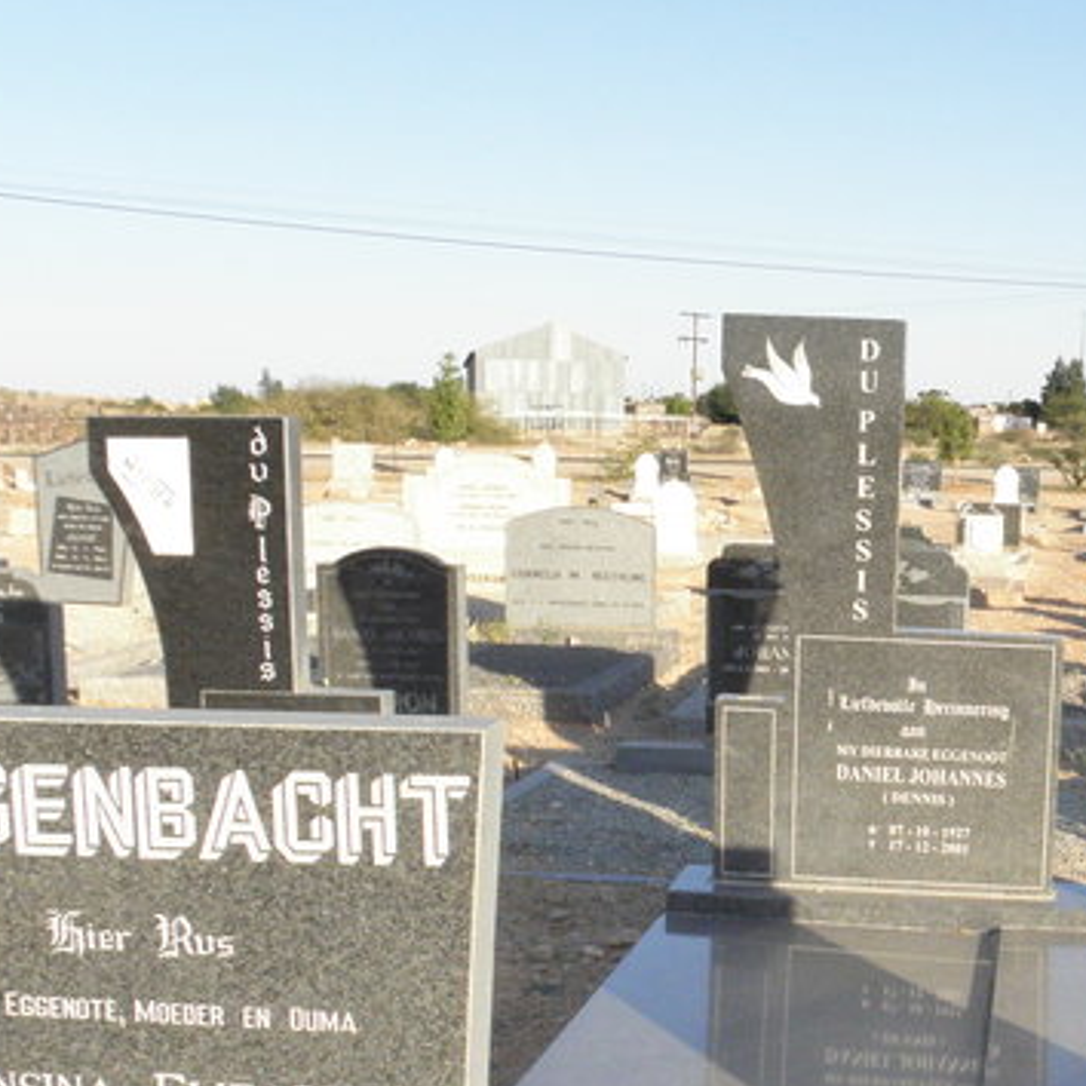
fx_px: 1846
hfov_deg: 31.2
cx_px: 985
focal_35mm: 52
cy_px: 859
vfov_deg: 32.0
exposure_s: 1/320
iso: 200
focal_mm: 4.6
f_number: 6.3
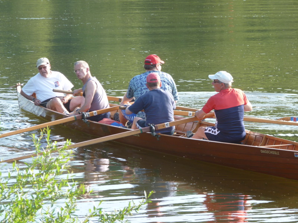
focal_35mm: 189
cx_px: 149
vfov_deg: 7.9
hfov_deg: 10.5
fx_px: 1627
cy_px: 111
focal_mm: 33.5
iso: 80
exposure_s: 1/100
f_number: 3.7
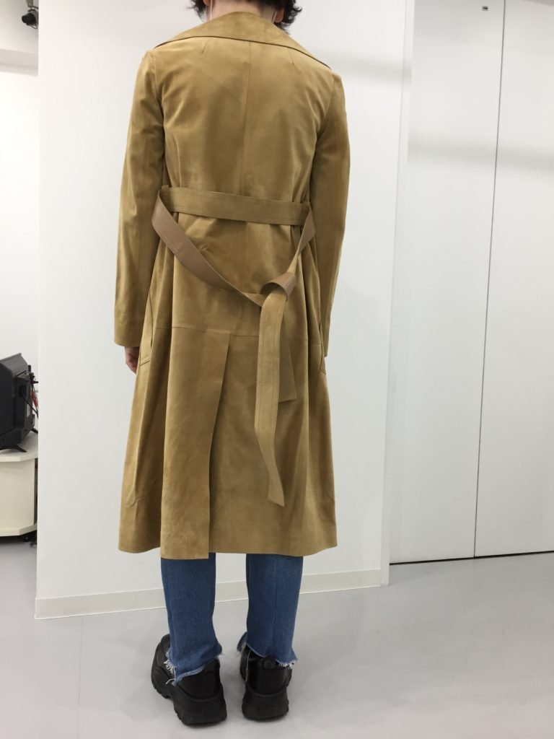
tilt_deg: -3.6
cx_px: 277
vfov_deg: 61.7
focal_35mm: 29
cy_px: 370
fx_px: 619
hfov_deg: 48.2
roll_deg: -2.3
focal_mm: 4.15
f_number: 2.2
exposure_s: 1/30
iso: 64
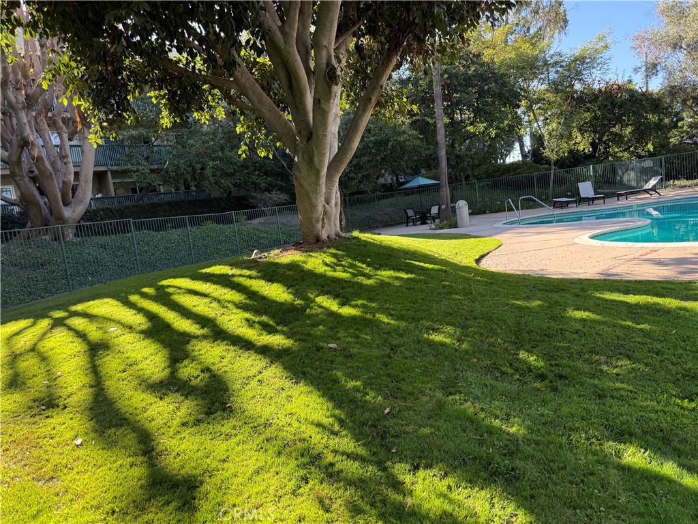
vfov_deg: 56.8
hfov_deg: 71.6
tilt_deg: -6.4
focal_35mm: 24
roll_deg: +7.7
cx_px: 349
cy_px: 262
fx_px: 484
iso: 100
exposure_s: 1/627
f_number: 1.78
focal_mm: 6.76
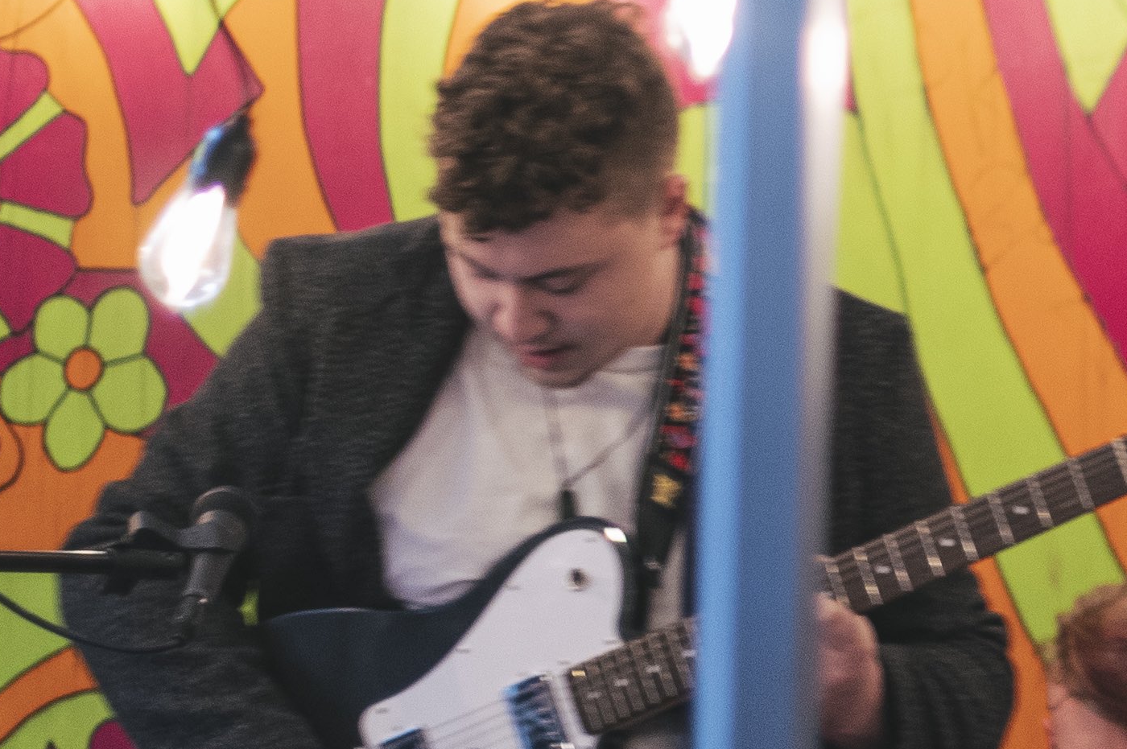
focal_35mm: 216
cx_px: 1715
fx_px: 6756
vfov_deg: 6.3
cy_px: 475
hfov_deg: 9.3
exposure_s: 1/60
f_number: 1.4
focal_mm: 50
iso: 1000
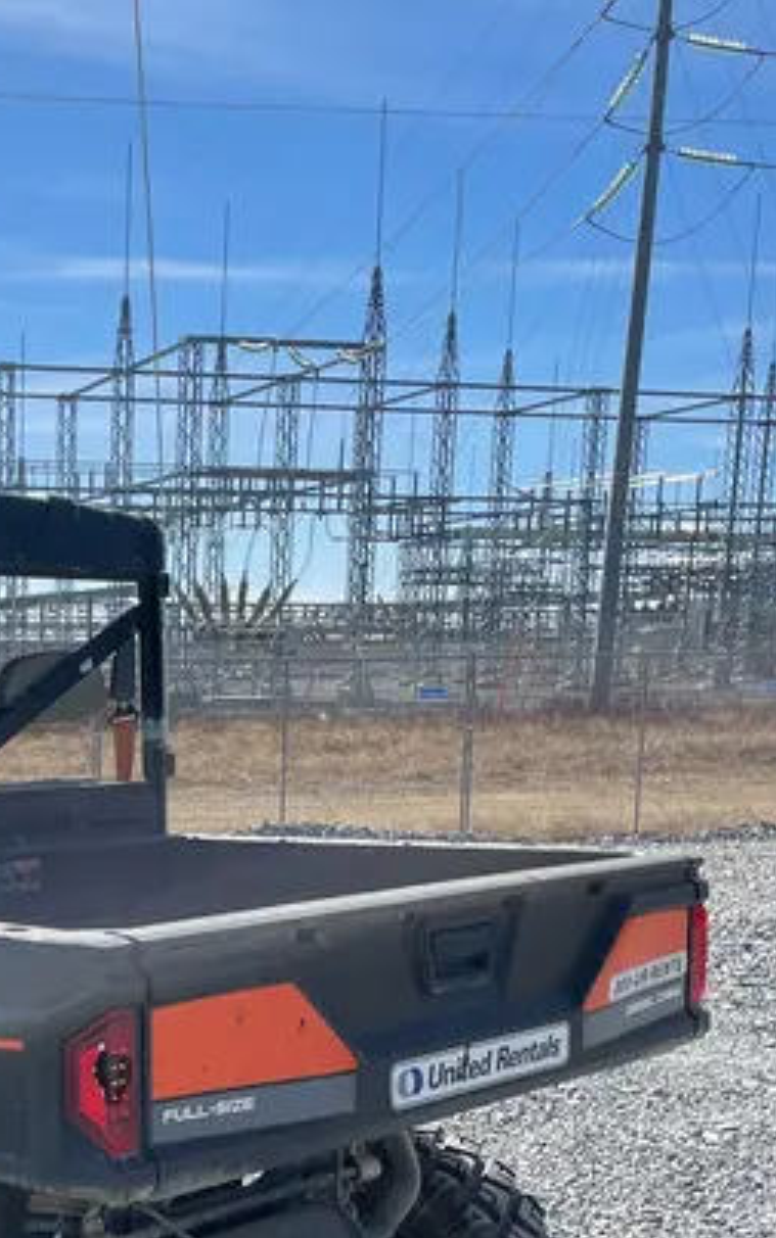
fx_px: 1689
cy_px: 997
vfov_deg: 38.7
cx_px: -58
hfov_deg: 24.3
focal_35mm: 50
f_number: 1.6
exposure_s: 1/3610
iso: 32
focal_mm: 4.2
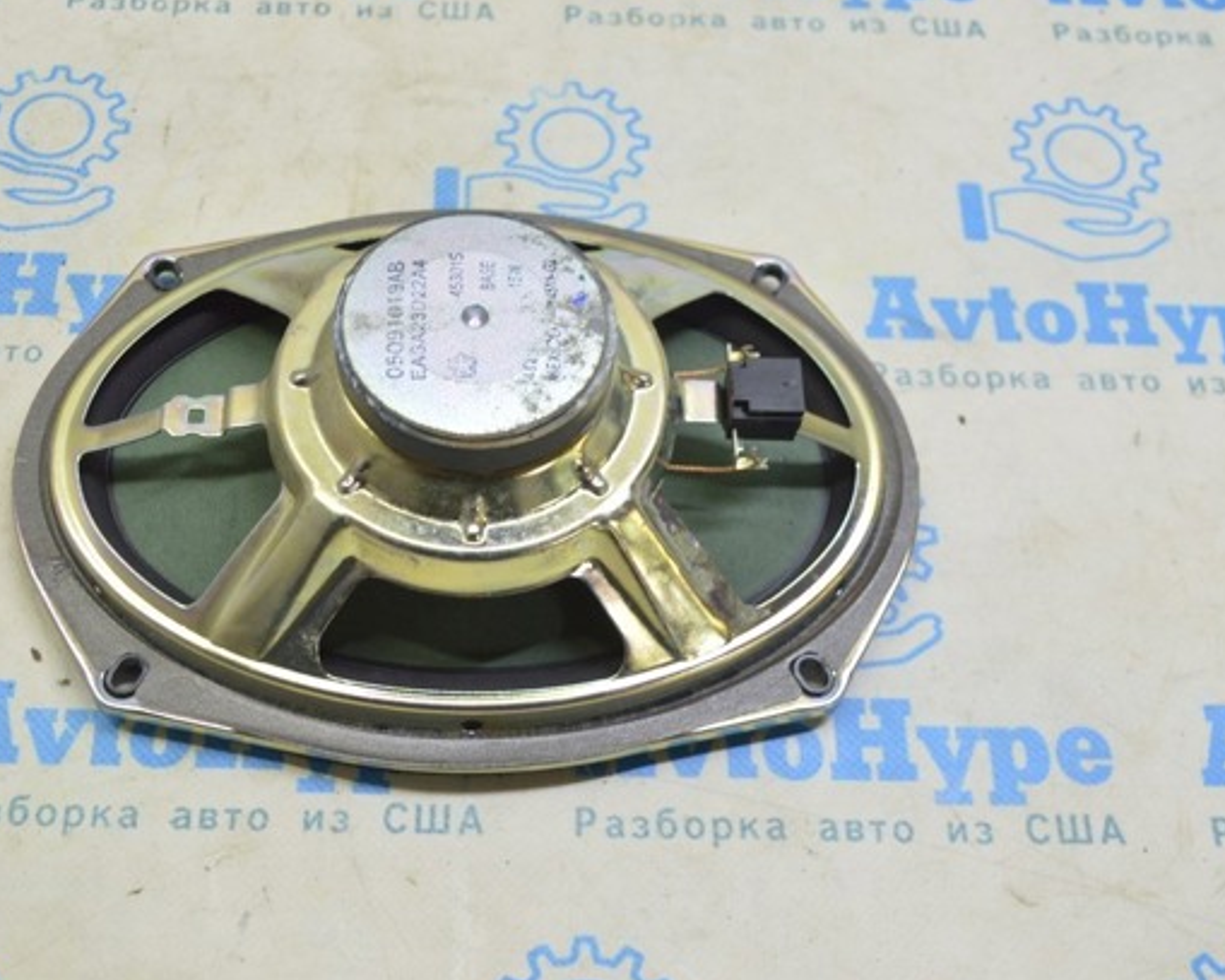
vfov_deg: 32.7
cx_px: 472
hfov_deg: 40.1
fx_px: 1667
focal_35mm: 46
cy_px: 497
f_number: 5.6
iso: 400
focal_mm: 26
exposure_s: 1/20
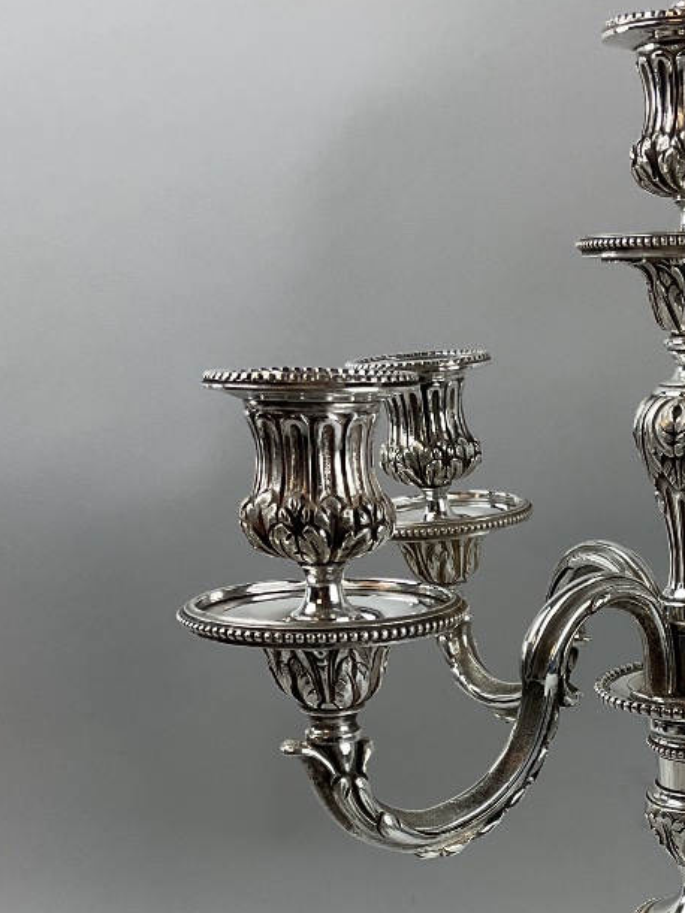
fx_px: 1504
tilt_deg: -18.0
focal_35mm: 57
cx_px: 645
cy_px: 784
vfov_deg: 32.4
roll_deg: +1.4
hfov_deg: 24.7
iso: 50
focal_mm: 3
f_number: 1.8
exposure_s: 1/100
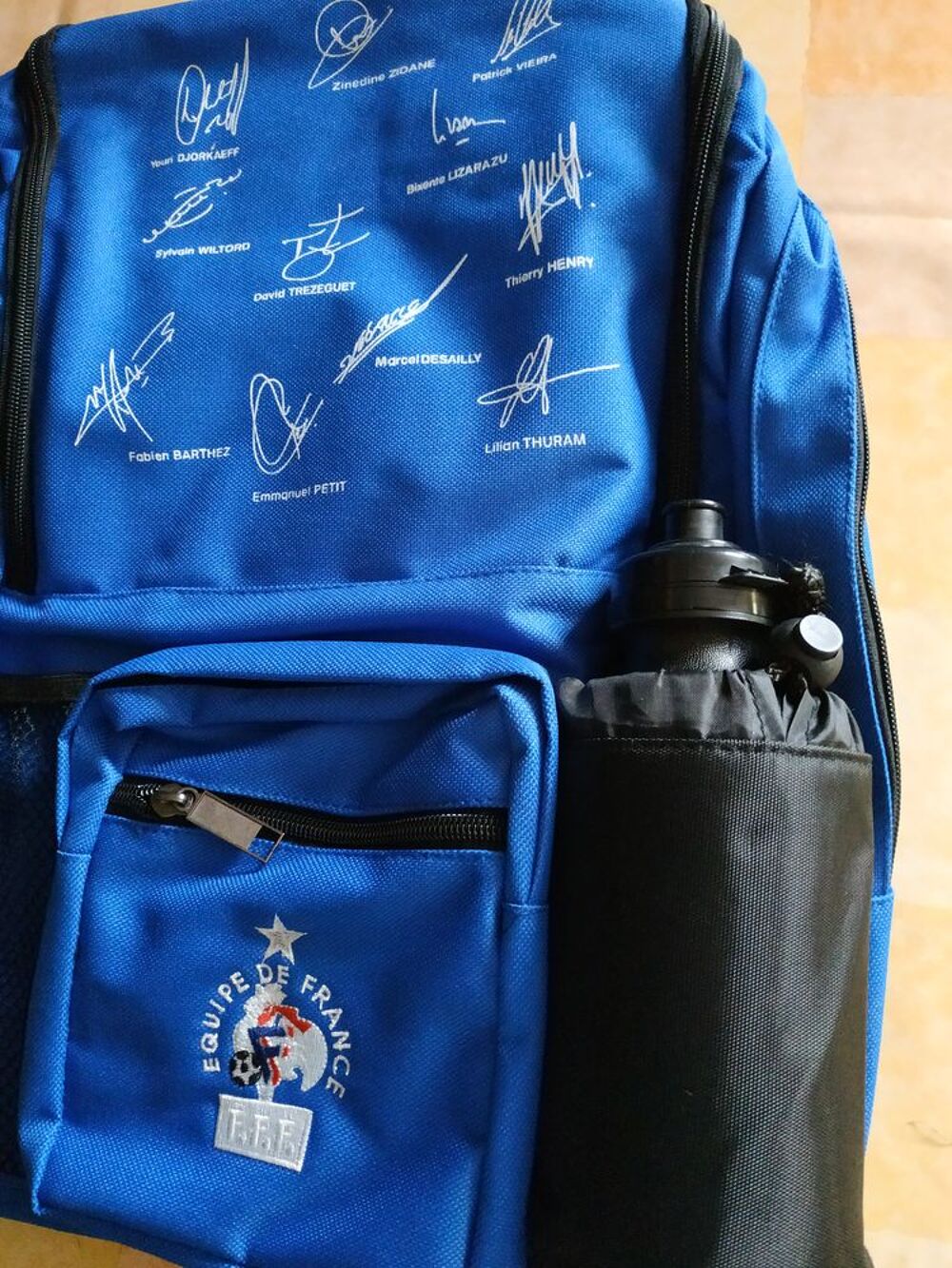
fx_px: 880
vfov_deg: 71.6
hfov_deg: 56.8
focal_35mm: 24
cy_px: 634
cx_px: 476
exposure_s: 1/20
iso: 1250
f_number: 1.9
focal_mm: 3.94
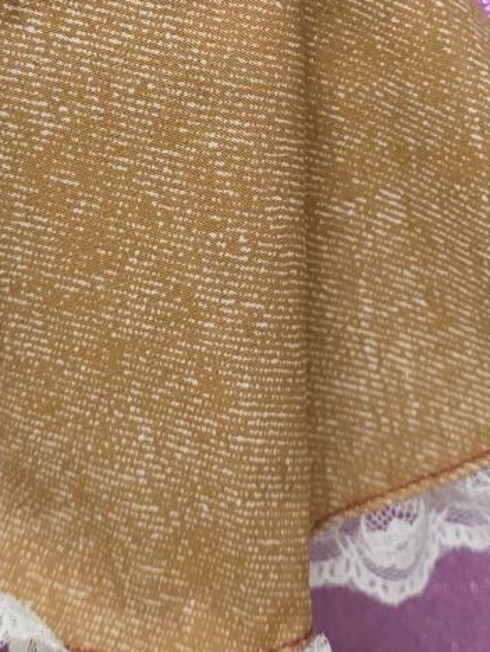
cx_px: 219
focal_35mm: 98
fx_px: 1849
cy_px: -63
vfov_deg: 19.2
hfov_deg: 15.1
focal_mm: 6.3
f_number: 1.7
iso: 1250
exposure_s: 1/100
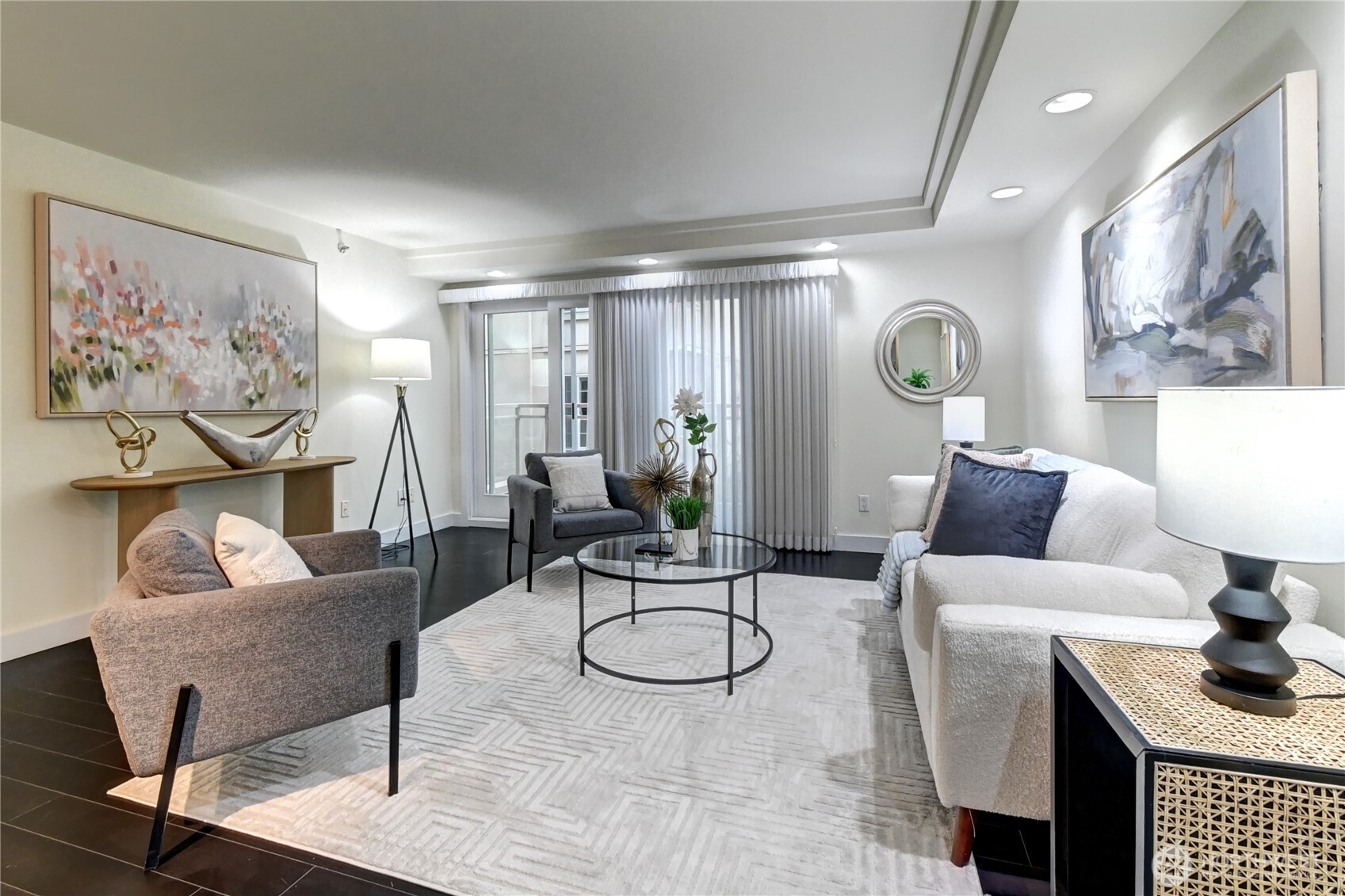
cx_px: 672
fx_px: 560
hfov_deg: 100.4
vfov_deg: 77.3
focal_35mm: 15
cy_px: 448
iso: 3200
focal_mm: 10
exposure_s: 1/5
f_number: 11
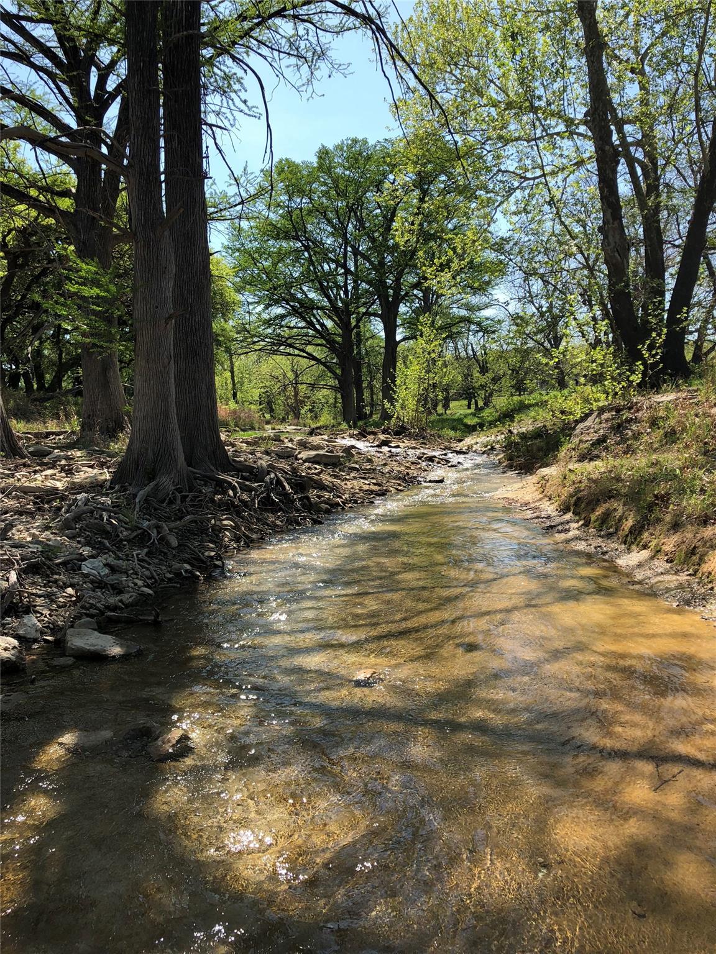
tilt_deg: -5.1
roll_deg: +1.3
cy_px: 477
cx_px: 358
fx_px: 772
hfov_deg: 49.7
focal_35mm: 28
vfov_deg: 63.4
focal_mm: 3.99
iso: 20
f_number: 1.8
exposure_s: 1/972
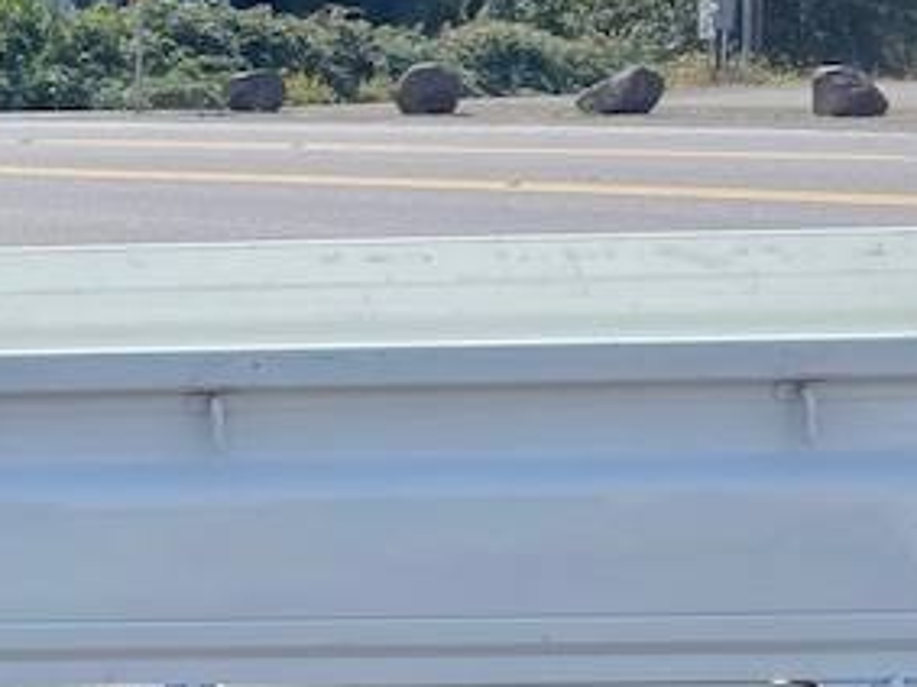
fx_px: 2992
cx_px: -288
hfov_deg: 16.4
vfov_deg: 13.1
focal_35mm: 113
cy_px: 399
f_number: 1.6
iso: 32
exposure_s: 1/4049
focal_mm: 5.1
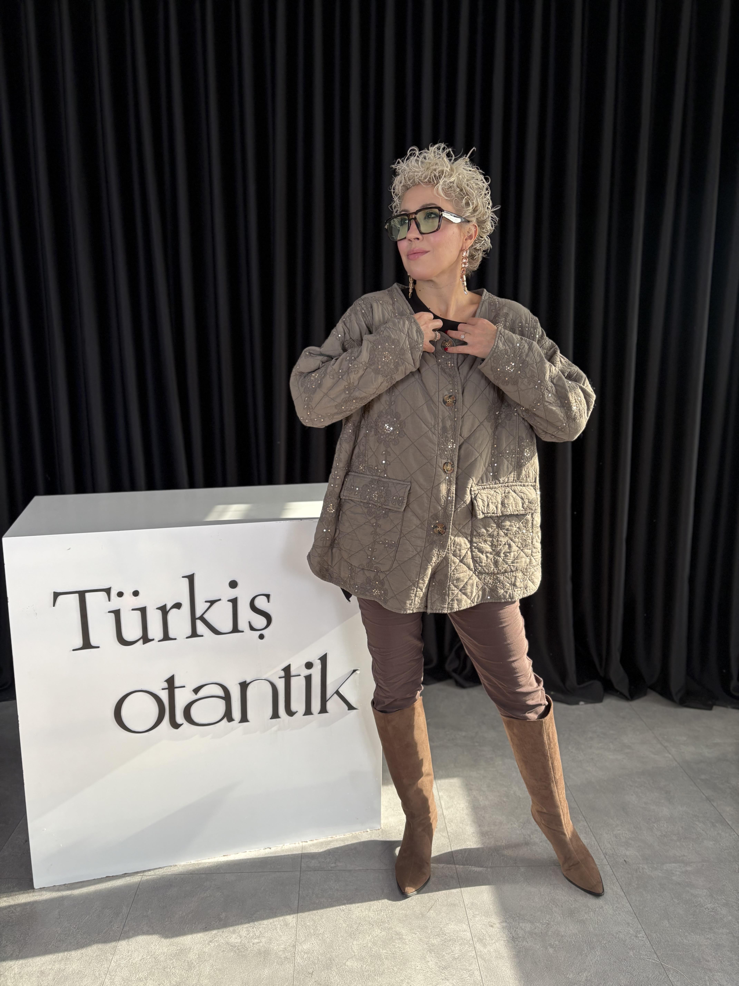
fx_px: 740
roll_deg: -0.4
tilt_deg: -10.7
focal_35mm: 26
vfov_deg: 67.3
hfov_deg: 53.1
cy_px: 493
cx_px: 370
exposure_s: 1/99
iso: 125
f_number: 1.6
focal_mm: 5.96
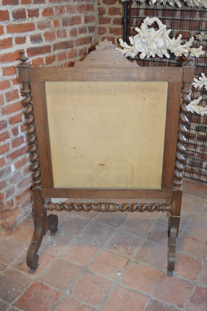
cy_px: 156
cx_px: 104
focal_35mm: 36
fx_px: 311
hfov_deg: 36.8
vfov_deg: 53.2
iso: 1250
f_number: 4
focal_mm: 24
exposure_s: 1/60
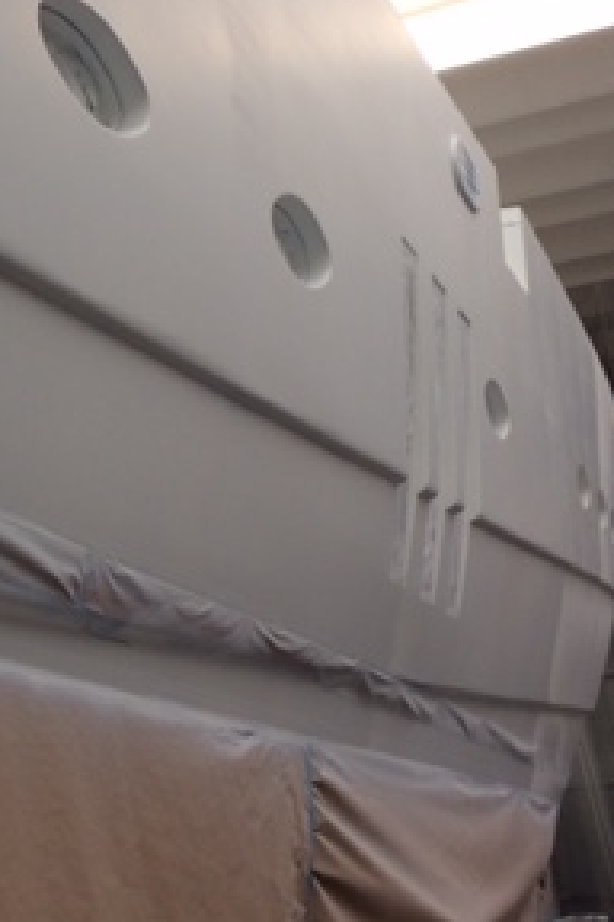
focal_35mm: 67
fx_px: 1714
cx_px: -54
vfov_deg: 29.6
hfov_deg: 19.5
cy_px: 234
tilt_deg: +18.4
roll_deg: +4.4
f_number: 2.2
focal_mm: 4.15
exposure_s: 1/100
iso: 40
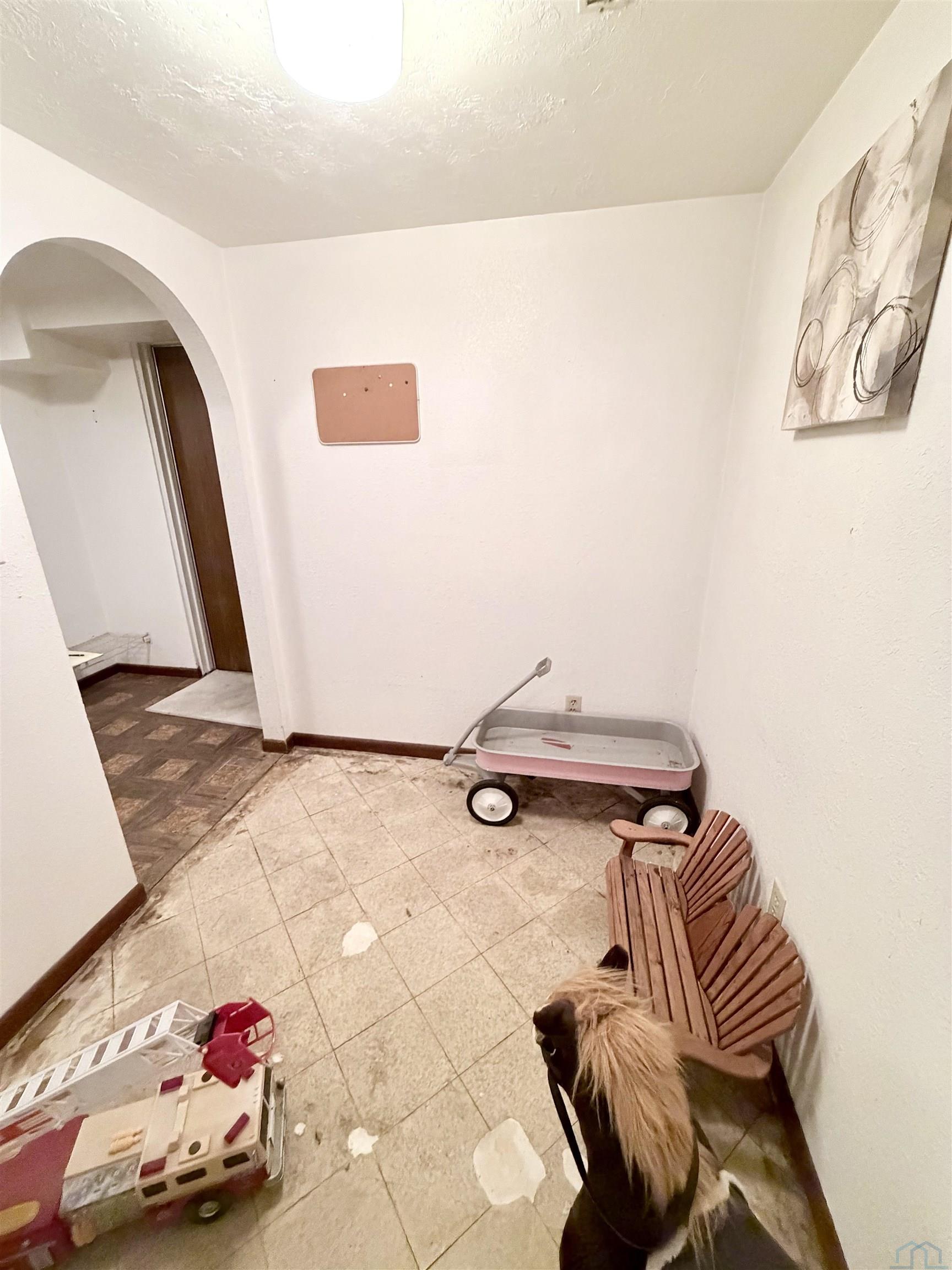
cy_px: 635
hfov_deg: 85.7
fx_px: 513
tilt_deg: -19.1
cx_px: 476
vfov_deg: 102.1
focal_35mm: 14
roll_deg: +0.2
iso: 640
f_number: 2.2
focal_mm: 2.22
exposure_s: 1/60
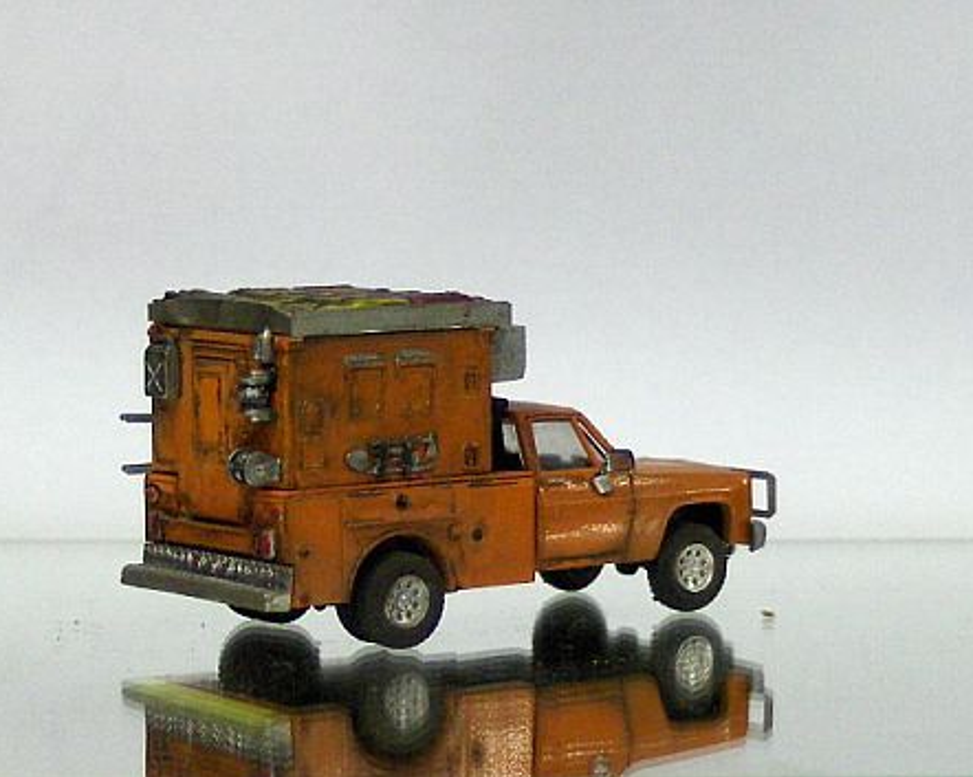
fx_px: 1583
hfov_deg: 34.2
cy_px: 388
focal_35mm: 55
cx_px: 482
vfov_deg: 27.6
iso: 200
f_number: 3.2
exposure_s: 1/64.4
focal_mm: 11.3
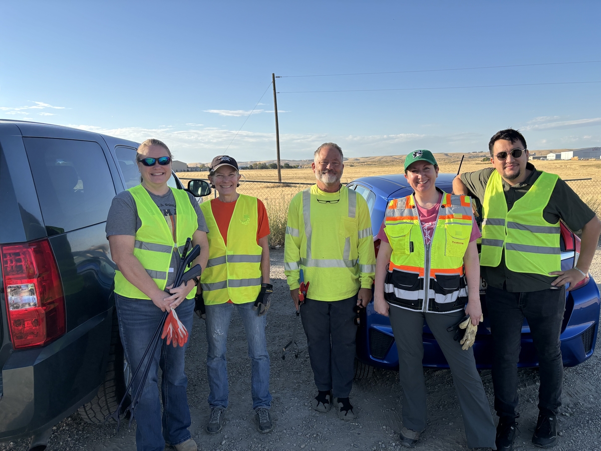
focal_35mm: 26
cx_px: 300
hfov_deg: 67.3
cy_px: 226
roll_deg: +2.6
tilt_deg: -6.9
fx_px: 451
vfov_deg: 53.1
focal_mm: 5.96
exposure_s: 1/2193
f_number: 1.6
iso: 50
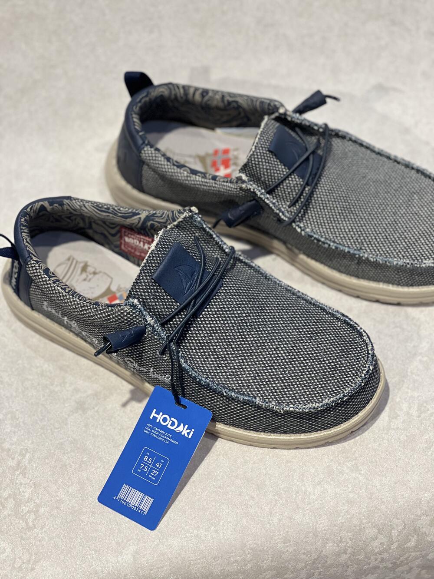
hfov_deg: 19.1
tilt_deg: -56.5
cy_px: 290
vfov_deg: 25.3
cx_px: 217
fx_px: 1287
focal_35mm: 77
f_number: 2.8
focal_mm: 9
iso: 100
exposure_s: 1/100
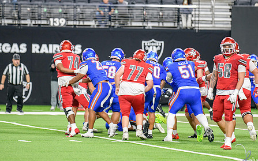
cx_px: 130
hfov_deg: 7.2
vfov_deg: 4.5
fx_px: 2045
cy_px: 75
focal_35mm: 291
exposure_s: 1/400
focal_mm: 220
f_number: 2.8
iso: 1000
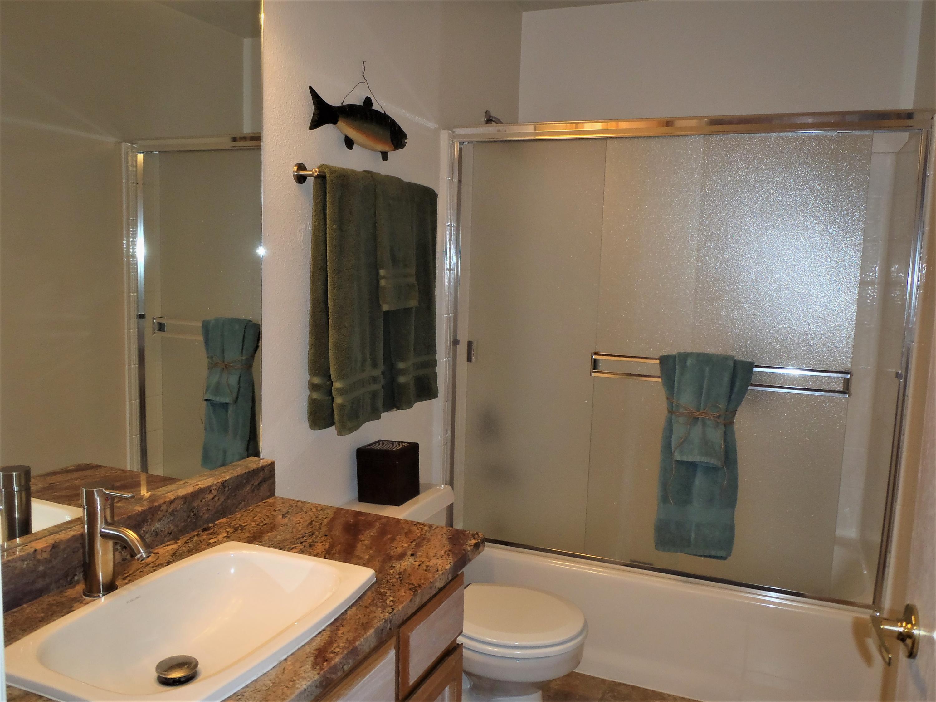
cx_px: 468
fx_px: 757
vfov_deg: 49.7
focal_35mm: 28
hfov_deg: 63.4
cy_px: 351
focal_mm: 5
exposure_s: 1/30
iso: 100
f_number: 3.9
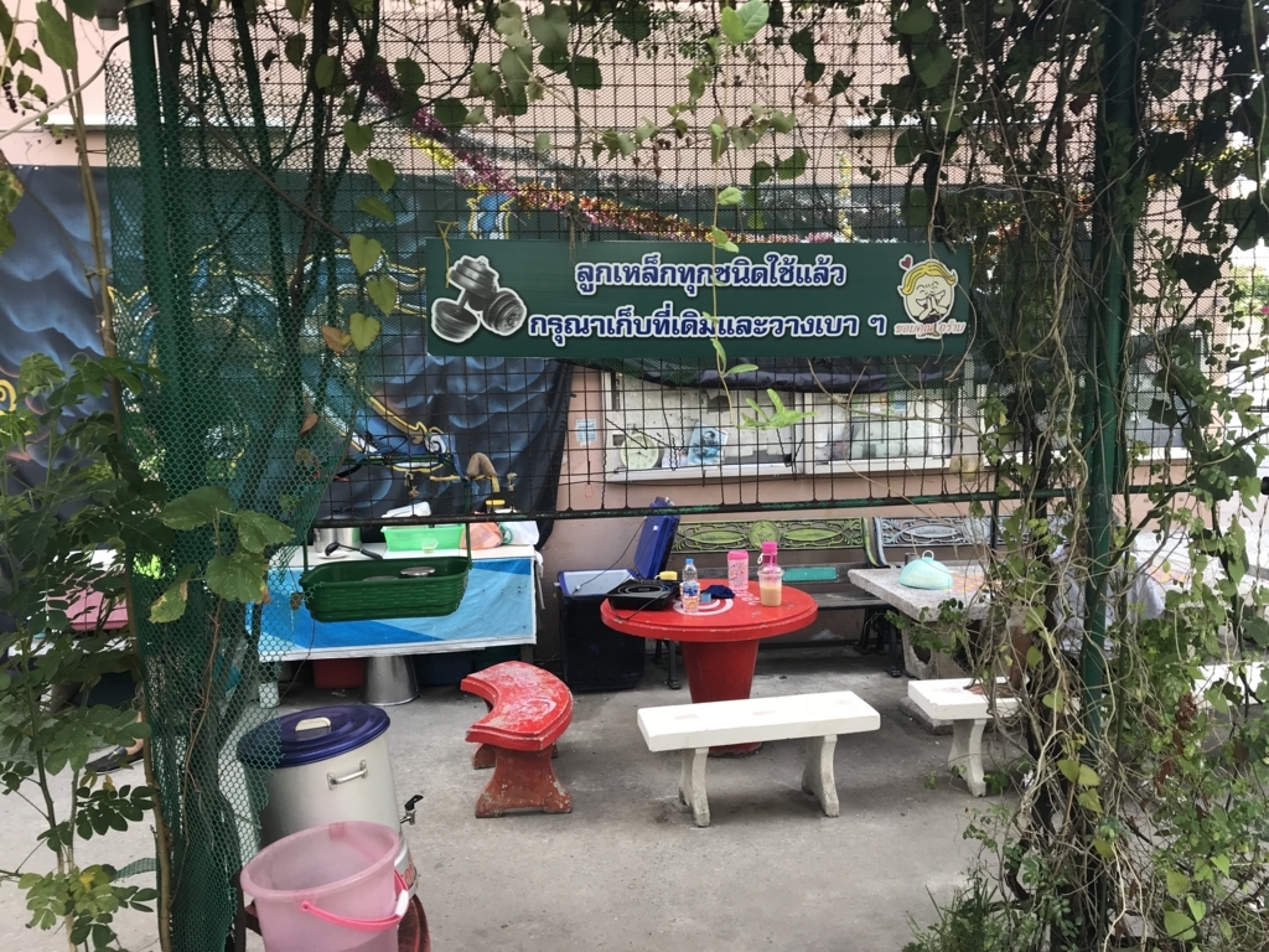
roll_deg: +2.0
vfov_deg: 49.7
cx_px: 634
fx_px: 1026
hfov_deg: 63.4
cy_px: 476
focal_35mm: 28
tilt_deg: -7.4
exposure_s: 1/109
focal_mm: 3.99
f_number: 1.8
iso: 20
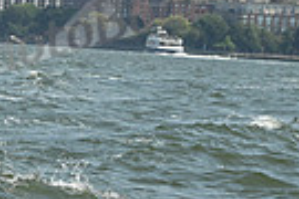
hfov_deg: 4.8
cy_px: -59
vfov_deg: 3.3
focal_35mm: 422
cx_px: -159
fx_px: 3505
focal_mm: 98
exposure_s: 1/1250
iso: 320
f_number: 10
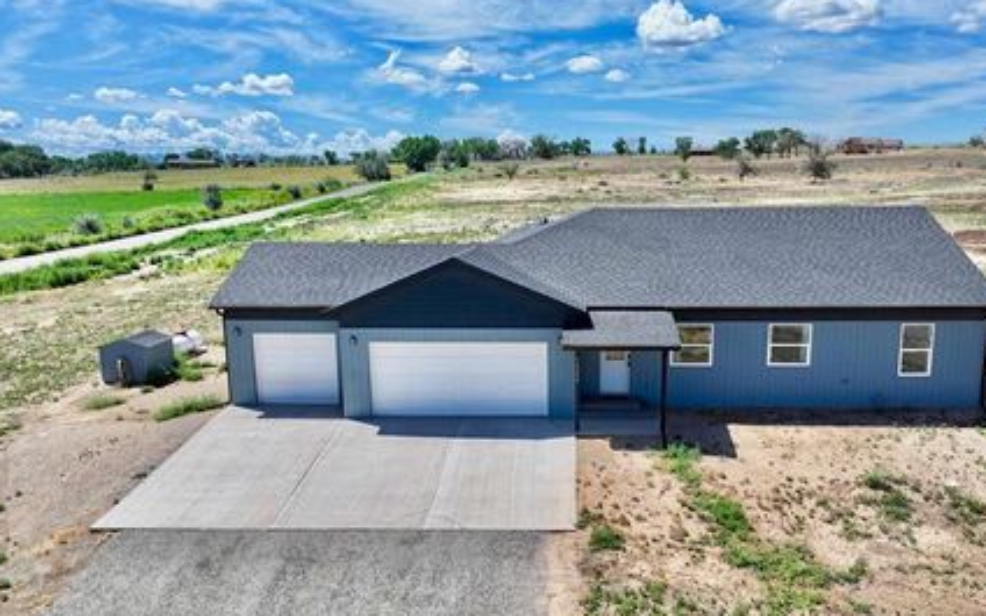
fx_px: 806
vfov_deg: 41.7
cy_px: 350
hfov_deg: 62.7
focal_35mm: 30
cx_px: 558
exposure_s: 1/2000
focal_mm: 12.29
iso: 120
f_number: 2.8
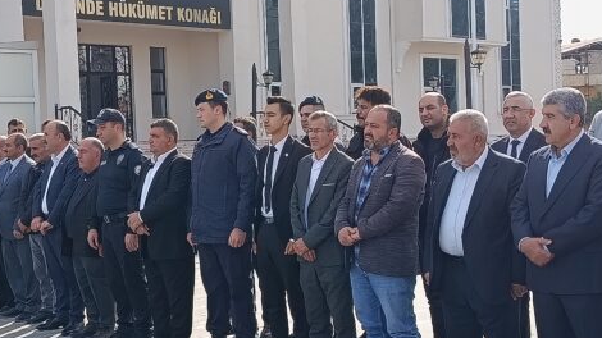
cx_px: 277
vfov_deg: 19.1
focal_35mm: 63
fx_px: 1005
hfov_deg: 33.3
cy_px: 182
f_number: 1.7
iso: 50
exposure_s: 1/225
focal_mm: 5.24
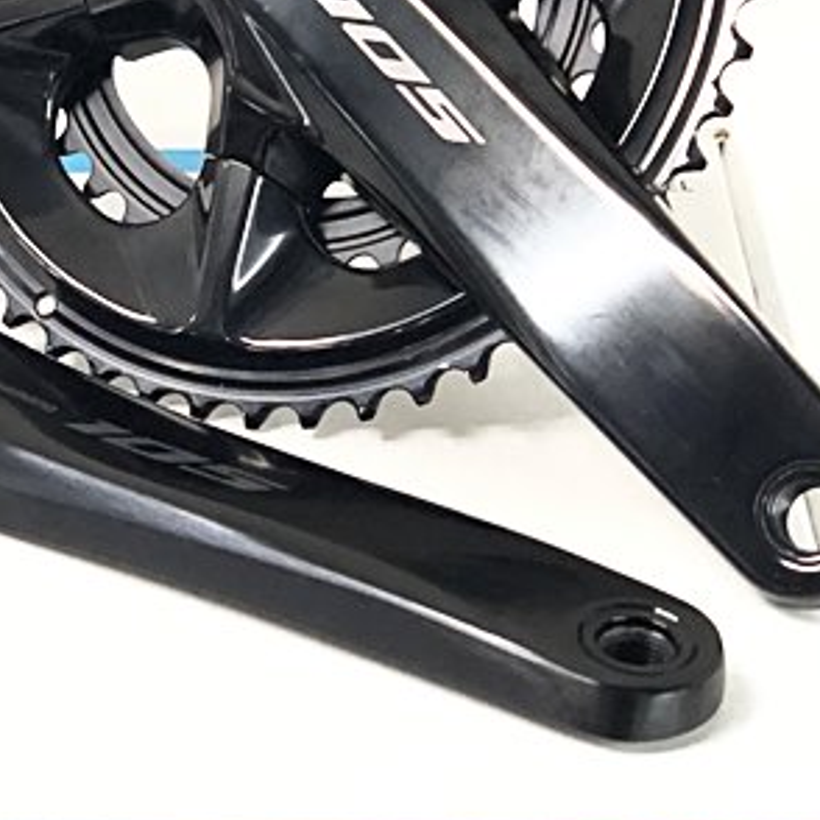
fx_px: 3350
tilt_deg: -25.3
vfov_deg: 13.9
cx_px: 265
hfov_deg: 13.9
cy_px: 176
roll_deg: +1.4
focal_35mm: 125
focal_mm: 6
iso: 125
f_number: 2.4
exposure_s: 1/25
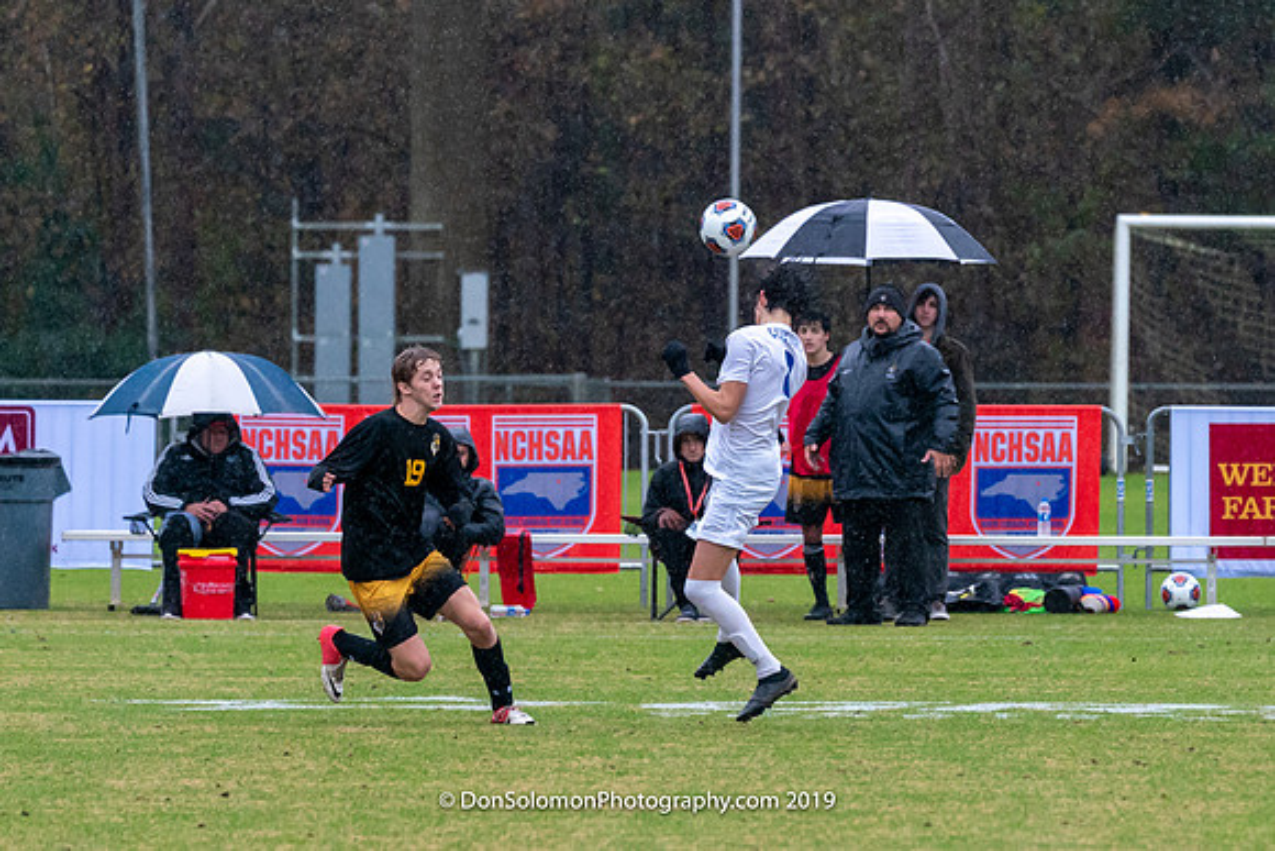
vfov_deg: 3.1
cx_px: 902
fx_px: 15514
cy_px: 608
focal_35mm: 438
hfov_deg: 4.7
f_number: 5.6
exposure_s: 1/1000
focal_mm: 244
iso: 3200
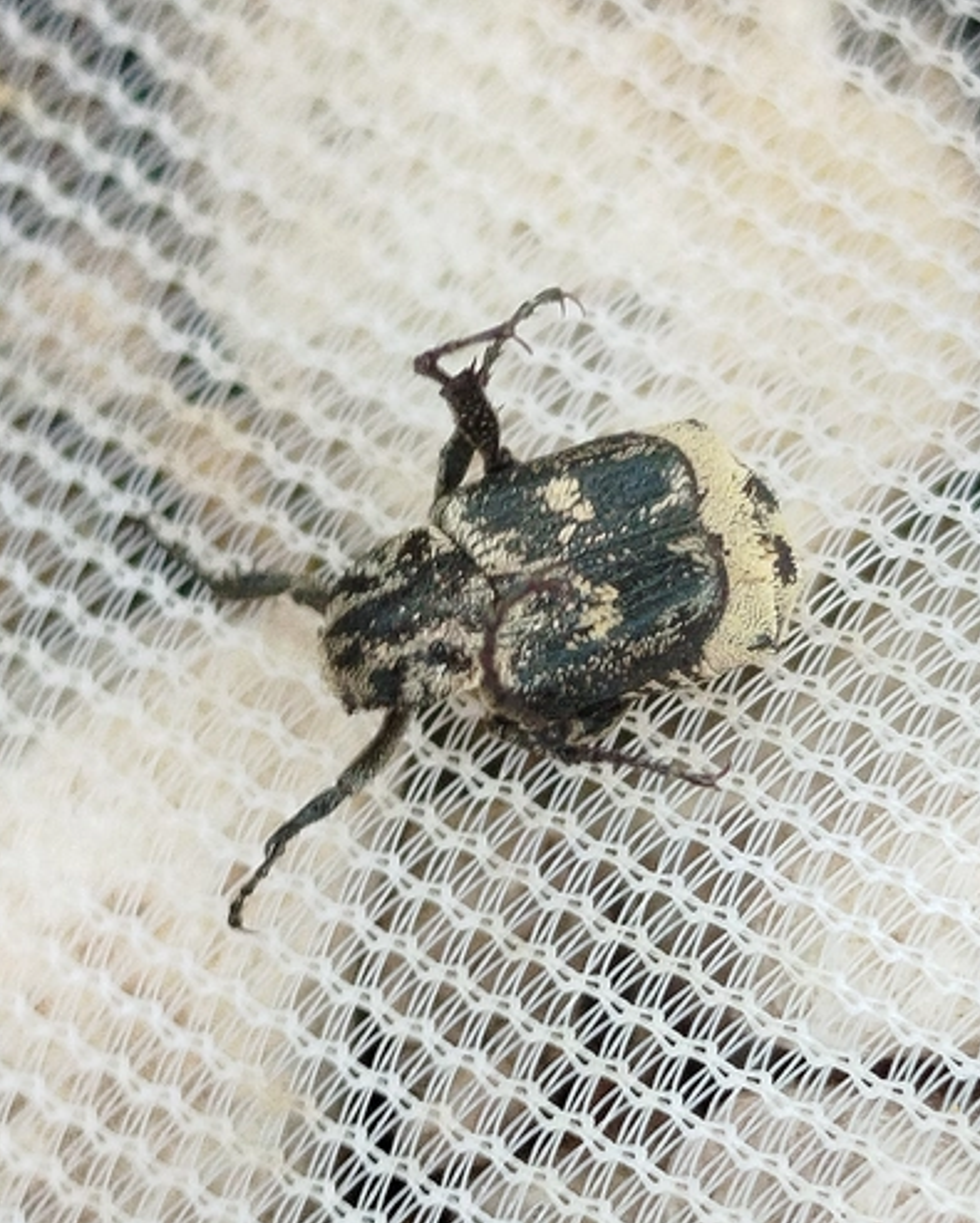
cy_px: 769
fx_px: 2065
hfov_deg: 26.7
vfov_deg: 32.8
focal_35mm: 57
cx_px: 459
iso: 50
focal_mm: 5.31
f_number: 1.7
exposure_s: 1/50
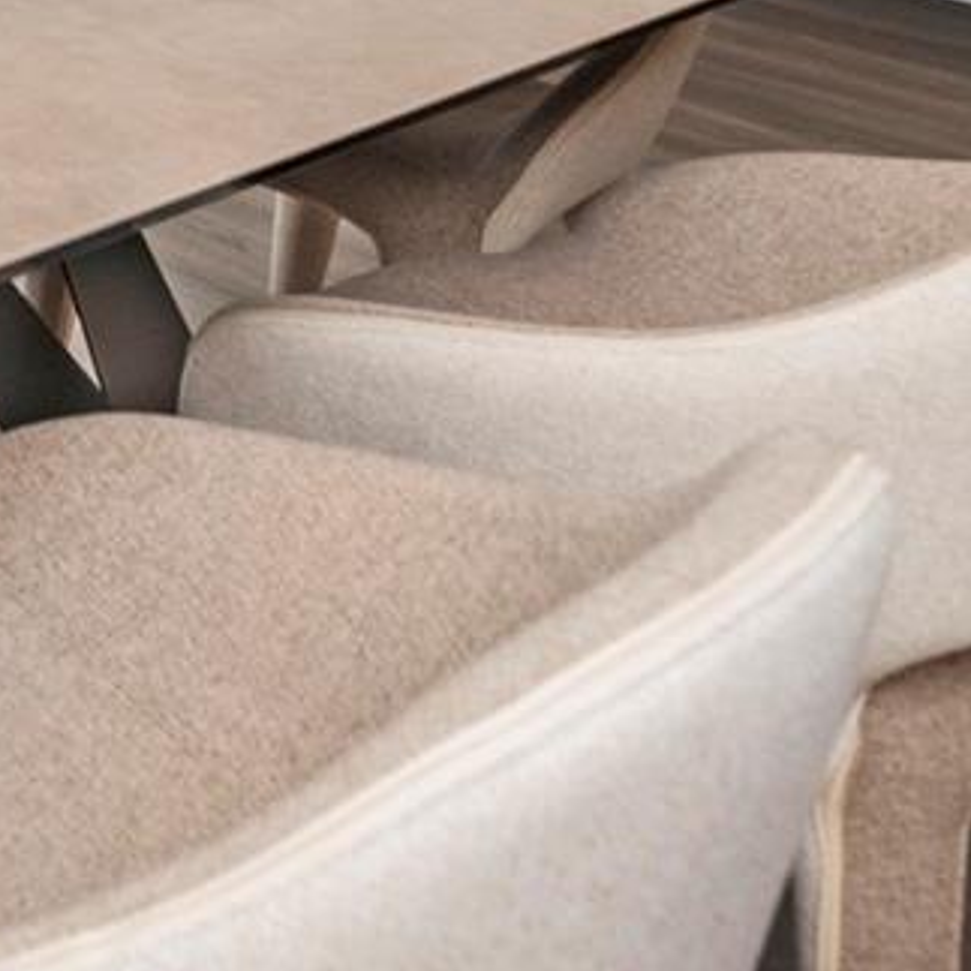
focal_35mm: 59
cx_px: -610
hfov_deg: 22.1
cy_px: -597
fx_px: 1872
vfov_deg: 22.3
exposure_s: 1/100
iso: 640
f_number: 8
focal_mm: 14
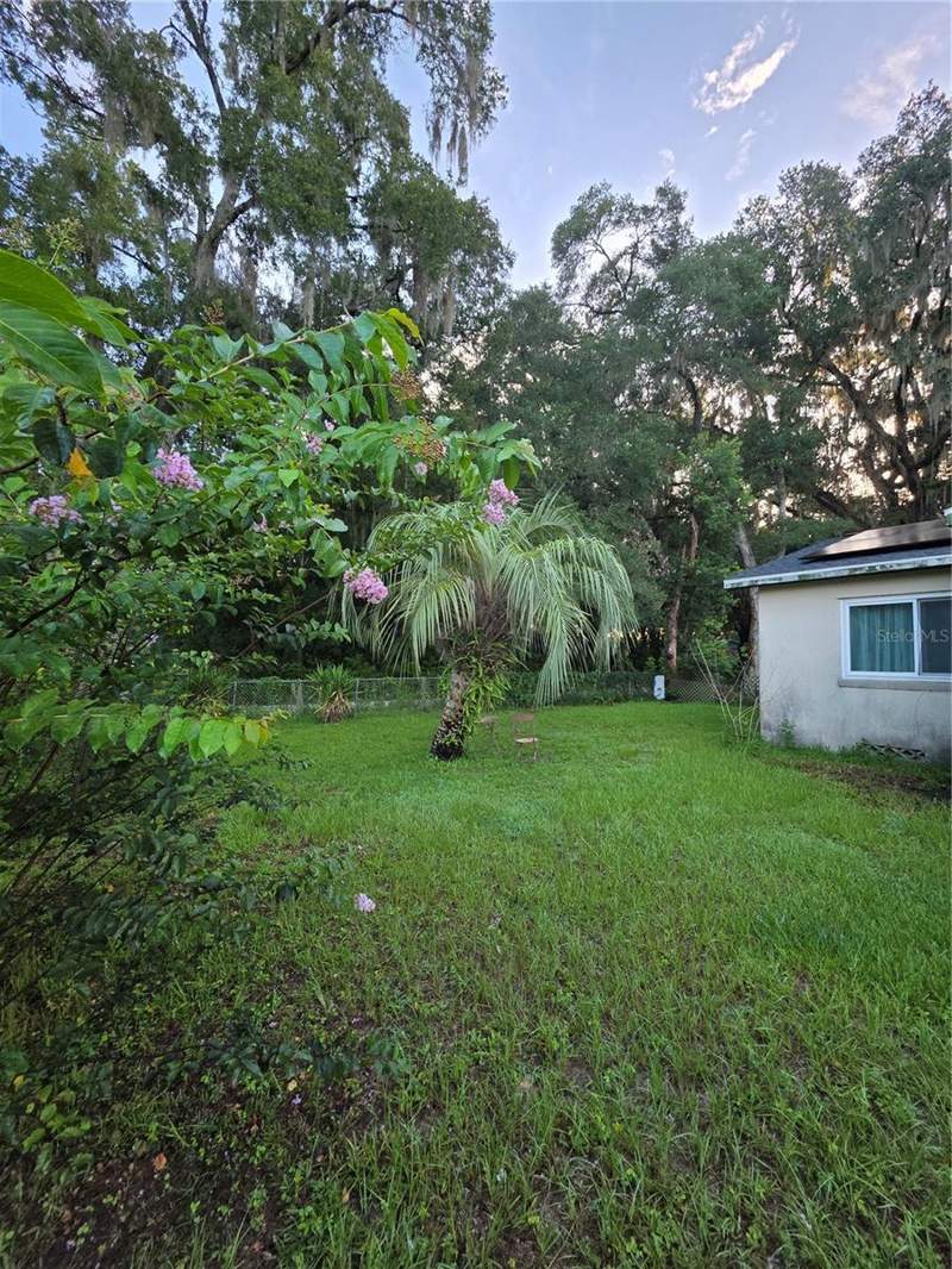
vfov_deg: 106.2
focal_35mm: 13
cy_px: 634
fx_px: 477
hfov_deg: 89.9
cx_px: 476
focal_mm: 2.2
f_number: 1.9
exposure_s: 1/120
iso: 64
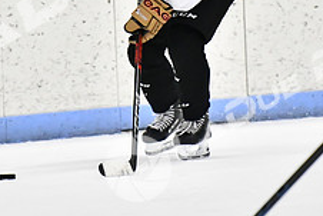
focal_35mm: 730
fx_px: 6554
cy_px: -42
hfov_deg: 2.8
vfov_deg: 1.9
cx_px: 101
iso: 6400
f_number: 3.2
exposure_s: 1/1250
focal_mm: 190
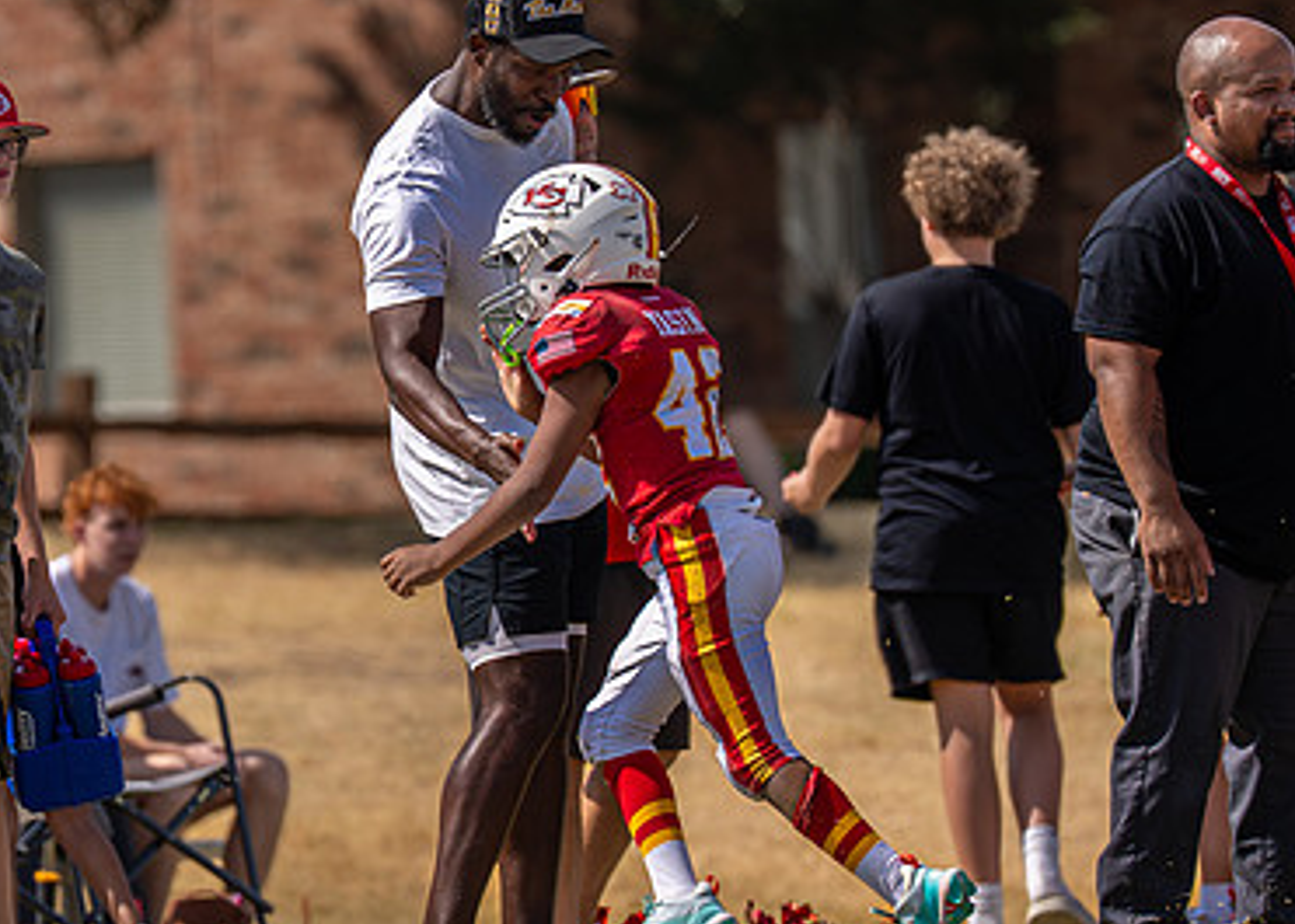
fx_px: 23208
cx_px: 314
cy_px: 458
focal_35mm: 631
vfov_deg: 2.3
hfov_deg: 3.2
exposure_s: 1/3200
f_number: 2.8
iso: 100
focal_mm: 200
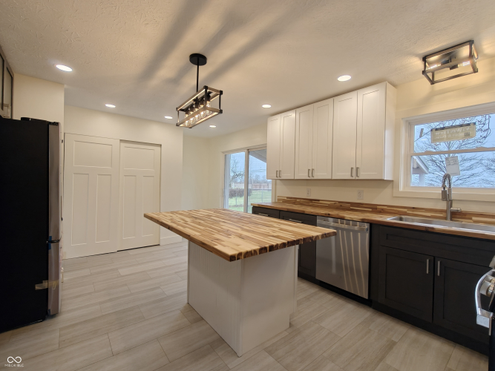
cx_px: 248
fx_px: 214
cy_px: 186
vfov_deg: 81.7
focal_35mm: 15
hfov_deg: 98.2
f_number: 2
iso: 160
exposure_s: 1/120
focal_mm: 2.3
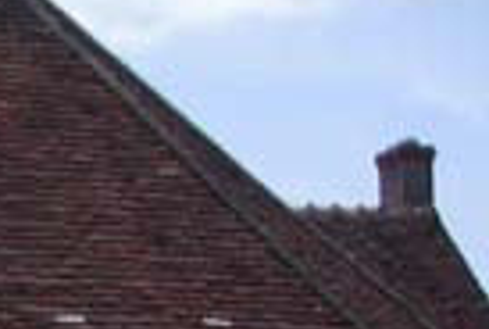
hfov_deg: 8.2
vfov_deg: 5.7
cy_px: 908
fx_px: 3131
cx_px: -707
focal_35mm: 230
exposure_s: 1/252
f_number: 6.4
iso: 50
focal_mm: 6.3
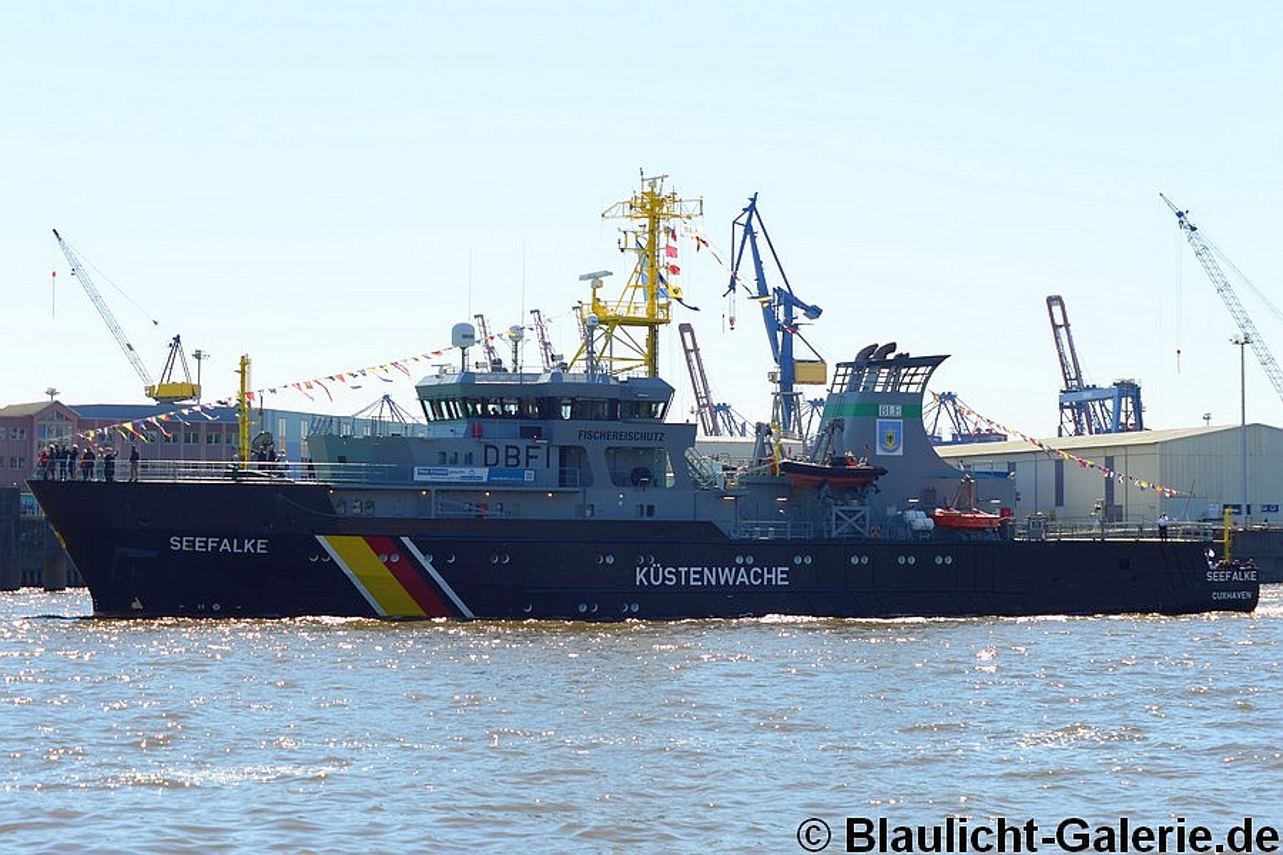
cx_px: 642
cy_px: 428
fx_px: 2673
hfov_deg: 27.0
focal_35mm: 75
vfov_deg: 18.2
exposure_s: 1/250
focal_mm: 75
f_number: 8
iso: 100
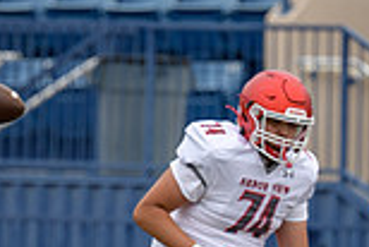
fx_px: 10403
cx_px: 187
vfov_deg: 1.4
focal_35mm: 1014
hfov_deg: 2.0
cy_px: 222
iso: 200
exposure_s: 1/800
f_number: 2.8
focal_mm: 270
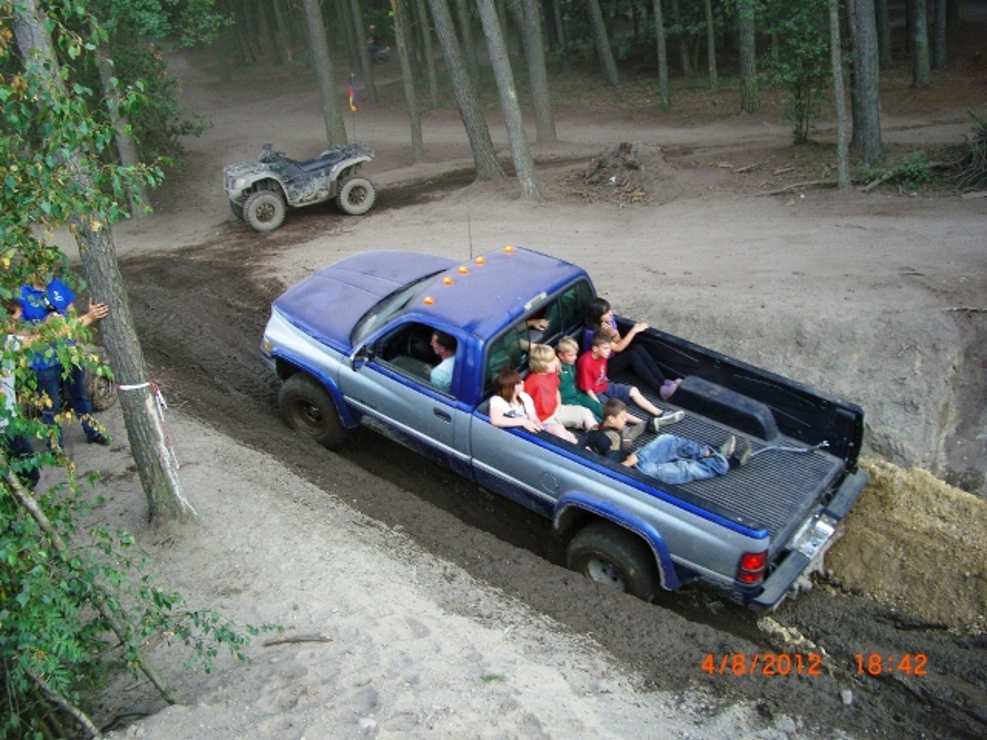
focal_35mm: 38
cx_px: 494
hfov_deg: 49.0
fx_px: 1083
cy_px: 370
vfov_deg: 37.7
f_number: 2.8
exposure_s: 1/100
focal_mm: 7.9
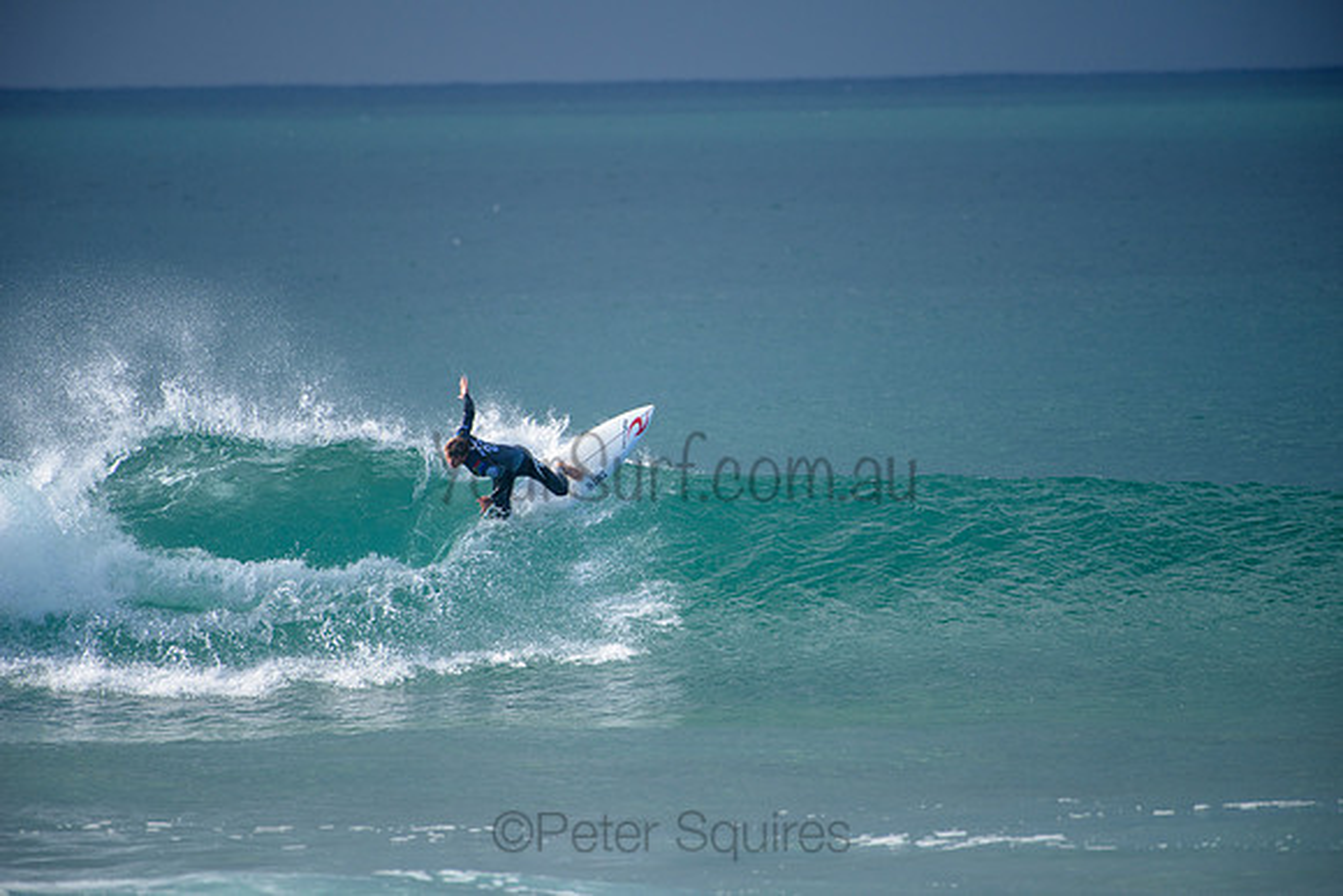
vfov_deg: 2.8
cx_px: 672
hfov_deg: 4.1
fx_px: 18656
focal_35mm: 500
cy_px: 448
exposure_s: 1/2000
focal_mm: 500
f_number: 5.6
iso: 400
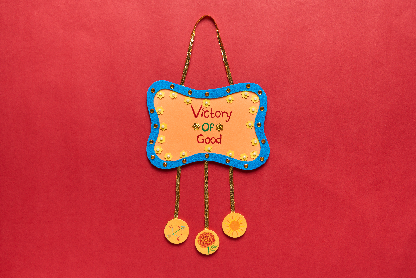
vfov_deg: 32.6
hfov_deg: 47.4
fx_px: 474
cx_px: 208
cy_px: 139
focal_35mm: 41
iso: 160
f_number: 8
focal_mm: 41
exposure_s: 1/100
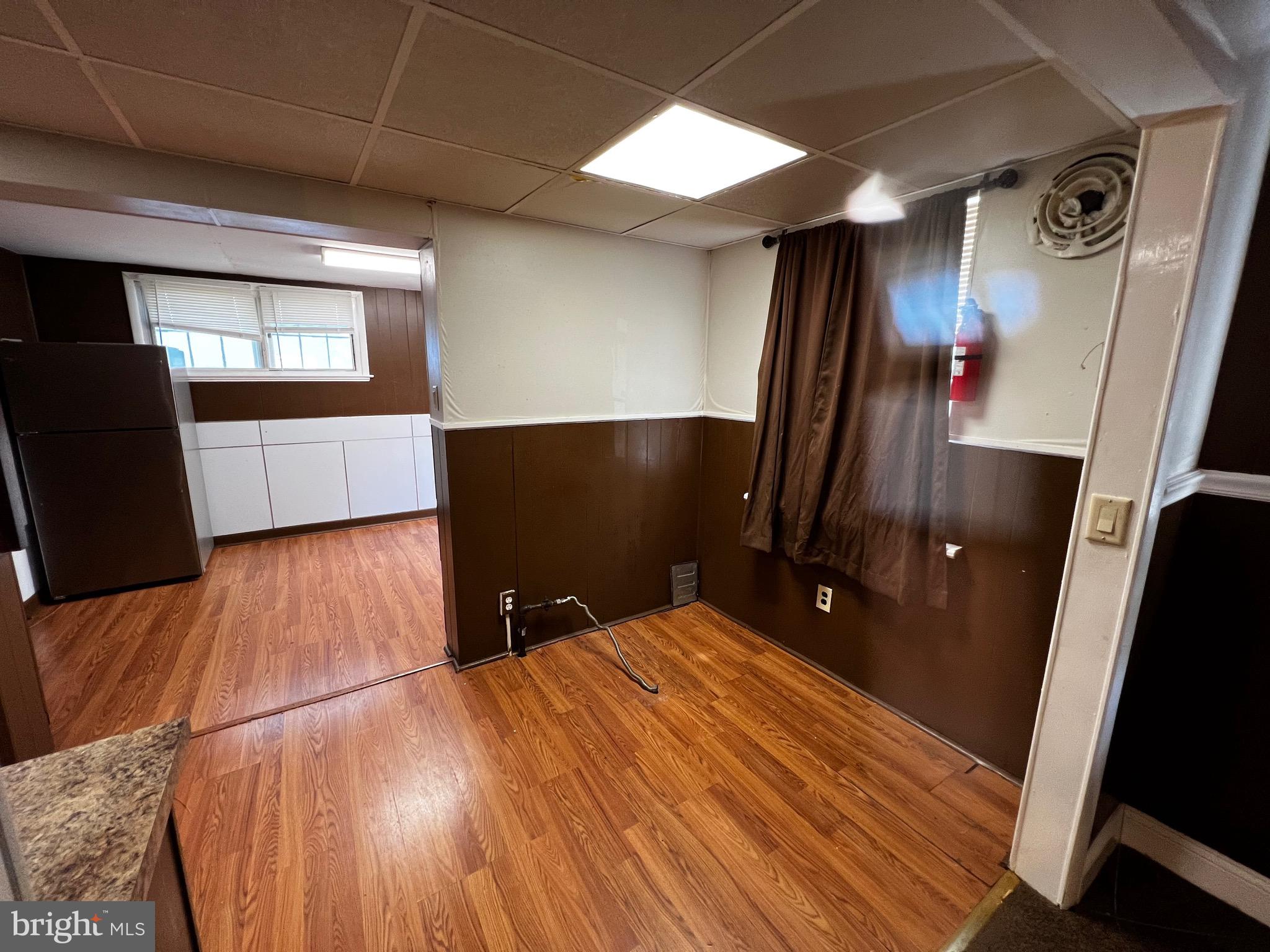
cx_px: 635
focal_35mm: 13
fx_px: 477
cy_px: 476
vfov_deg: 89.9
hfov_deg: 106.2
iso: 200
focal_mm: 1.57
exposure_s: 1/60
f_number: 1.8
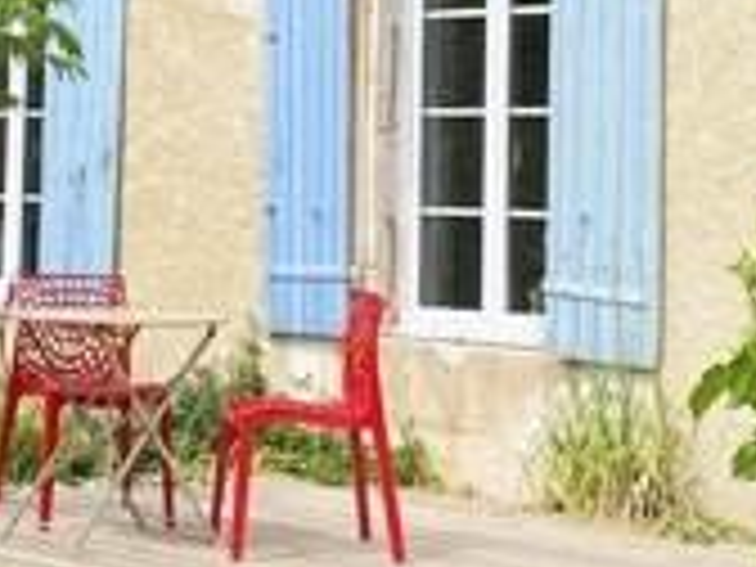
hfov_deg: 15.8
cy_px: -4
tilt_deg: +3.4
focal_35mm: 124
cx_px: 234
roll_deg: -1.8
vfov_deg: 11.8
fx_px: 2708
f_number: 1.8
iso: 32
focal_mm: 4.25
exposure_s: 1/2688
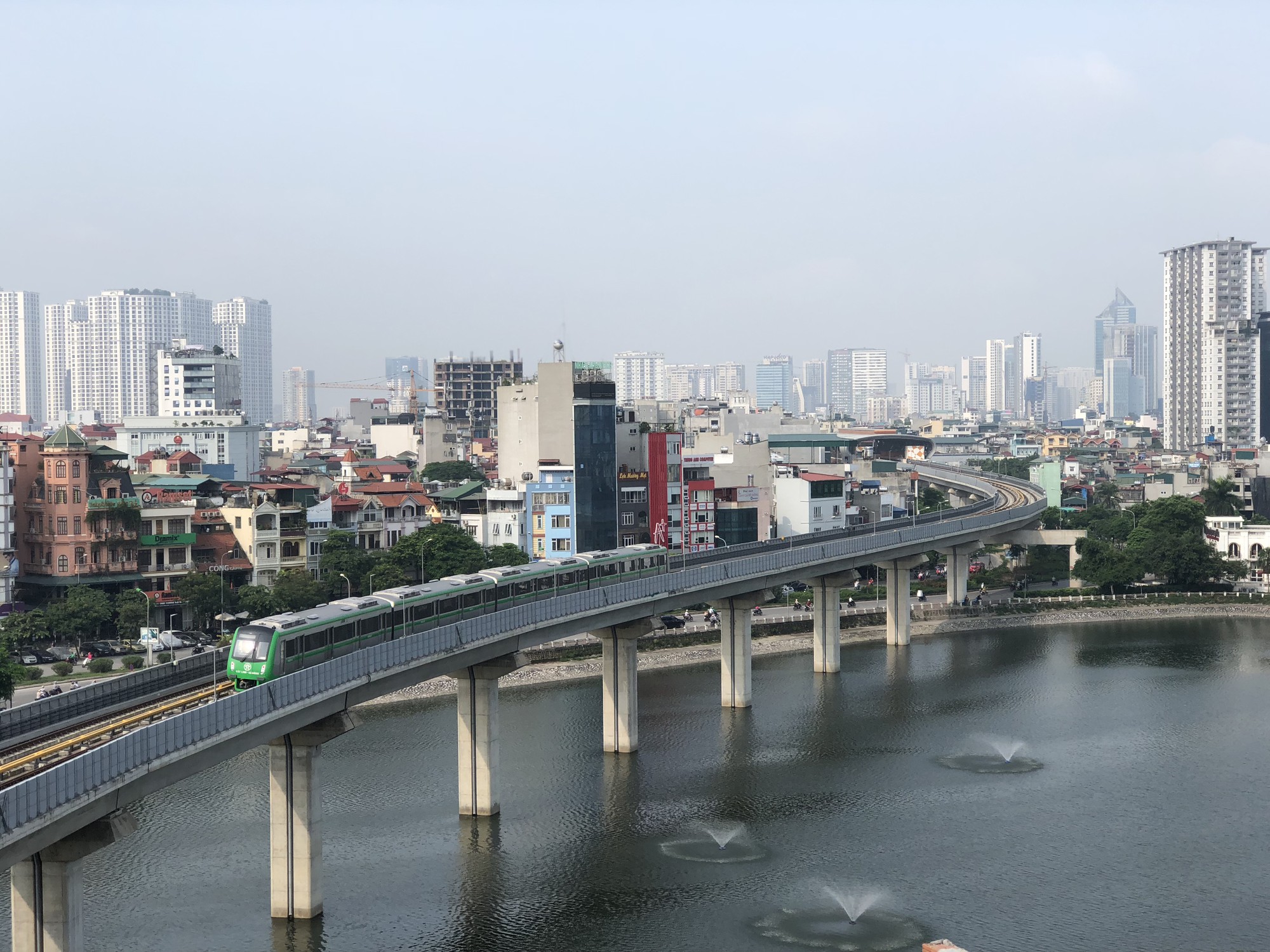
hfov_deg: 33.8
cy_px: 476
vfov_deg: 25.7
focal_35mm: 57
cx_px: 635
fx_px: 2091
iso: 20
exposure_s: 1/716
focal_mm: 6.6
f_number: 2.8
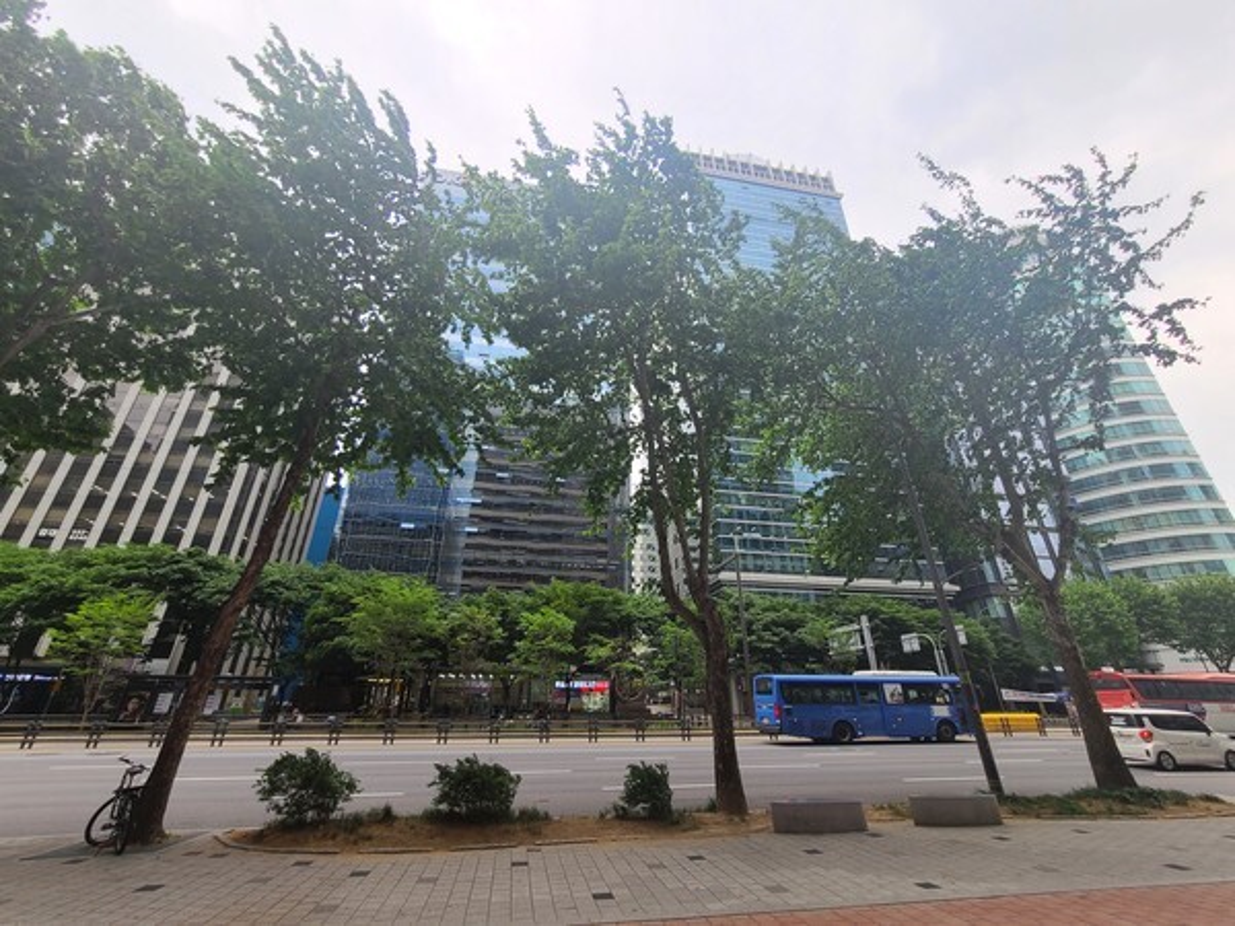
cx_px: 618
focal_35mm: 13
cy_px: 463
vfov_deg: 89.9
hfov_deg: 106.2
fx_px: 464
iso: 50
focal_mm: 2.2
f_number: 2.2
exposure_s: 1/207
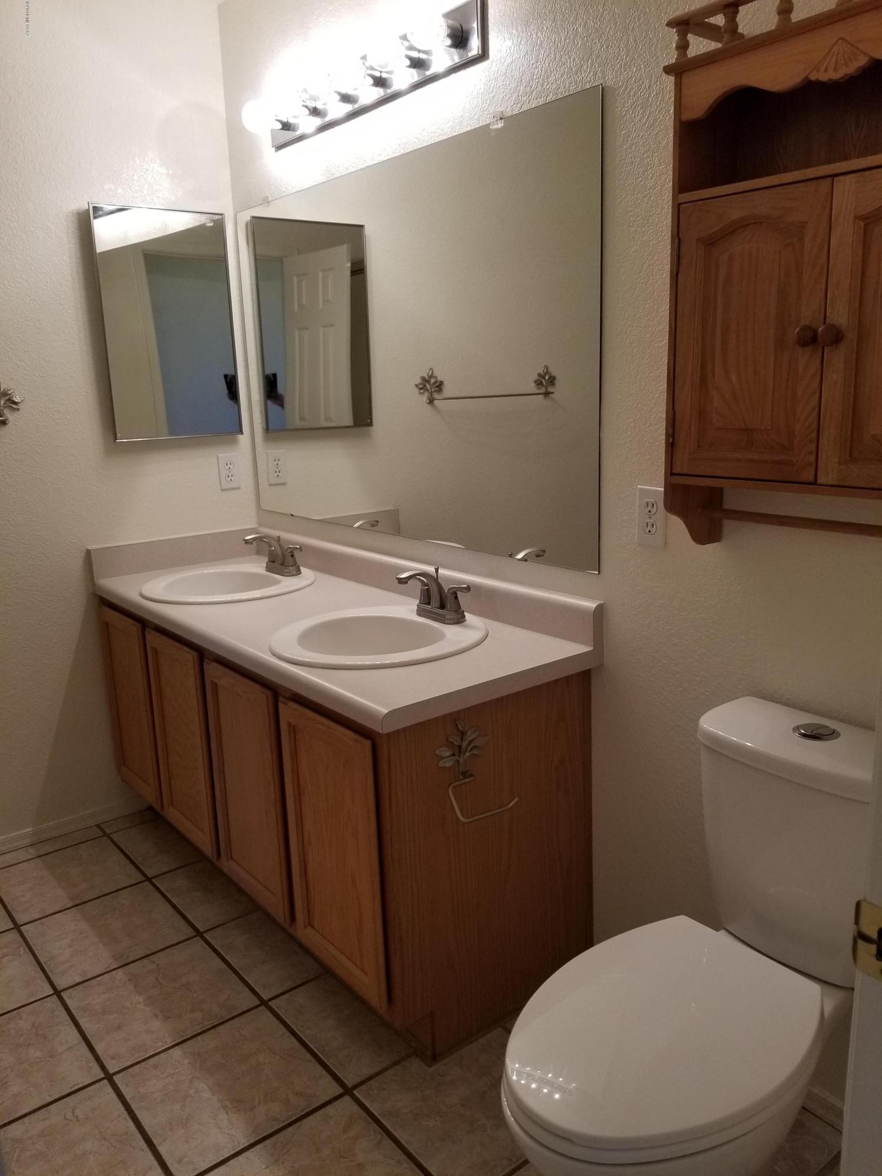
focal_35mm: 26
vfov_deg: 67.3
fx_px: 883
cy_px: 588
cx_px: 441
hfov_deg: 53.1
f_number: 1.7
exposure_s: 1/120
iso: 100
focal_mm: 4.3
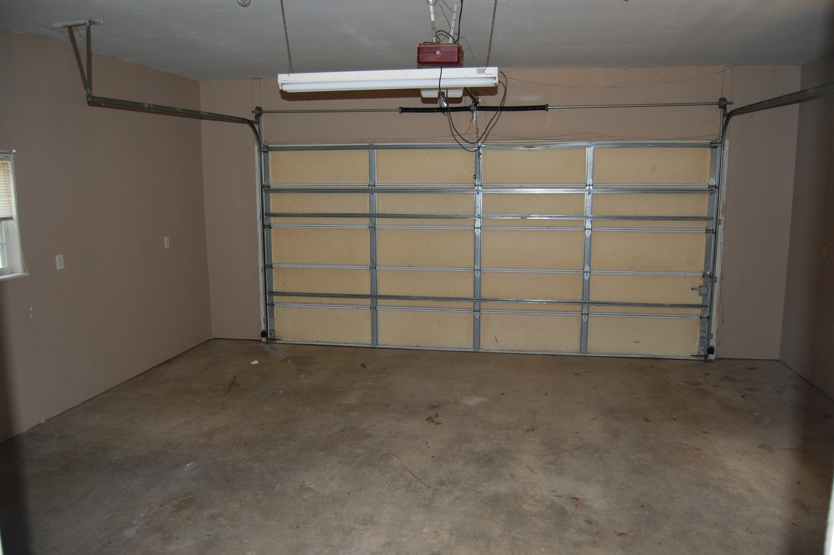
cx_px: 417
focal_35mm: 27
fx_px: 625
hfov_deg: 67.4
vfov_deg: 47.8
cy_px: 278
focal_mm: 18
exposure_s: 1/60
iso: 400
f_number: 3.5
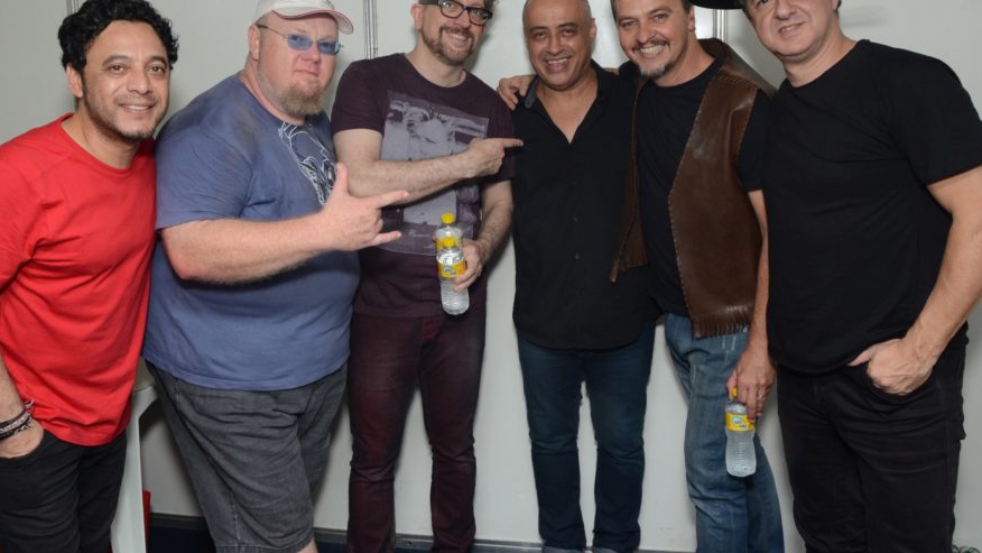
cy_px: 218
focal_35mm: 33
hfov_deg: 59.4
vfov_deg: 35.5
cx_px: 458
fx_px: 859
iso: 800
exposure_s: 1/125
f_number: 11
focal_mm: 18
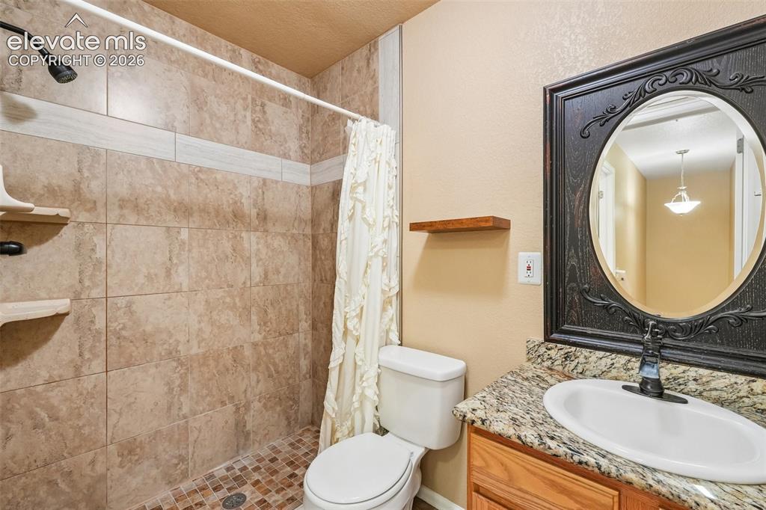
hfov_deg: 100.4
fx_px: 319
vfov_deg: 77.3
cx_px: 383
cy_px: 255
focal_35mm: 15
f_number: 8
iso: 800
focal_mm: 10
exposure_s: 1/25
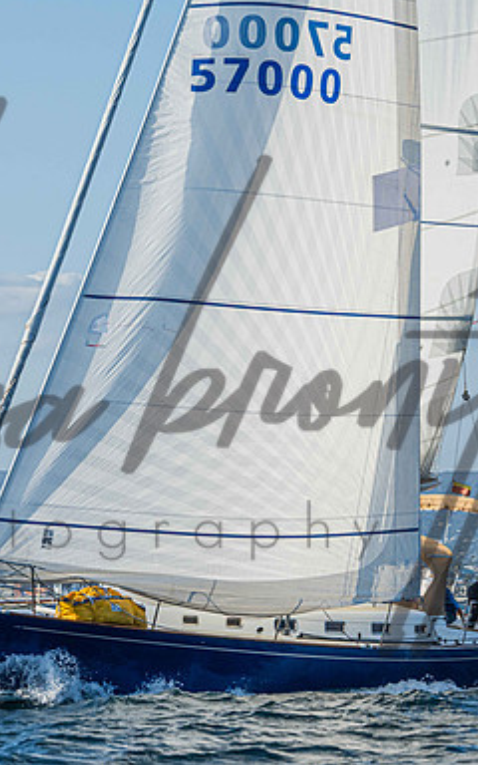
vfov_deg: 10.8
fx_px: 4044
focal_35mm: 194
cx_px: 307
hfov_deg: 6.8
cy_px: 447
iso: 400
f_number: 8
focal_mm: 105
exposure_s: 1/1600
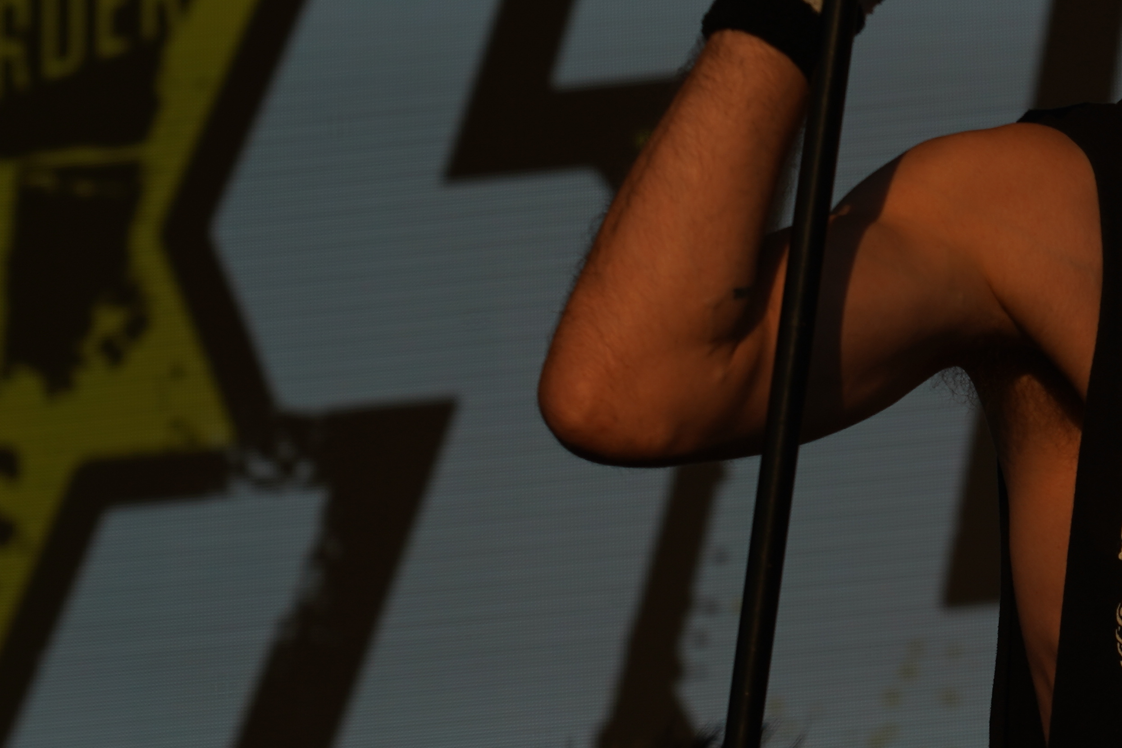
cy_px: 629
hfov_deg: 8.1
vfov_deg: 5.4
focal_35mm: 253
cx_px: 1323
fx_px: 7885
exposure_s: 1/640
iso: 100
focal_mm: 105
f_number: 8
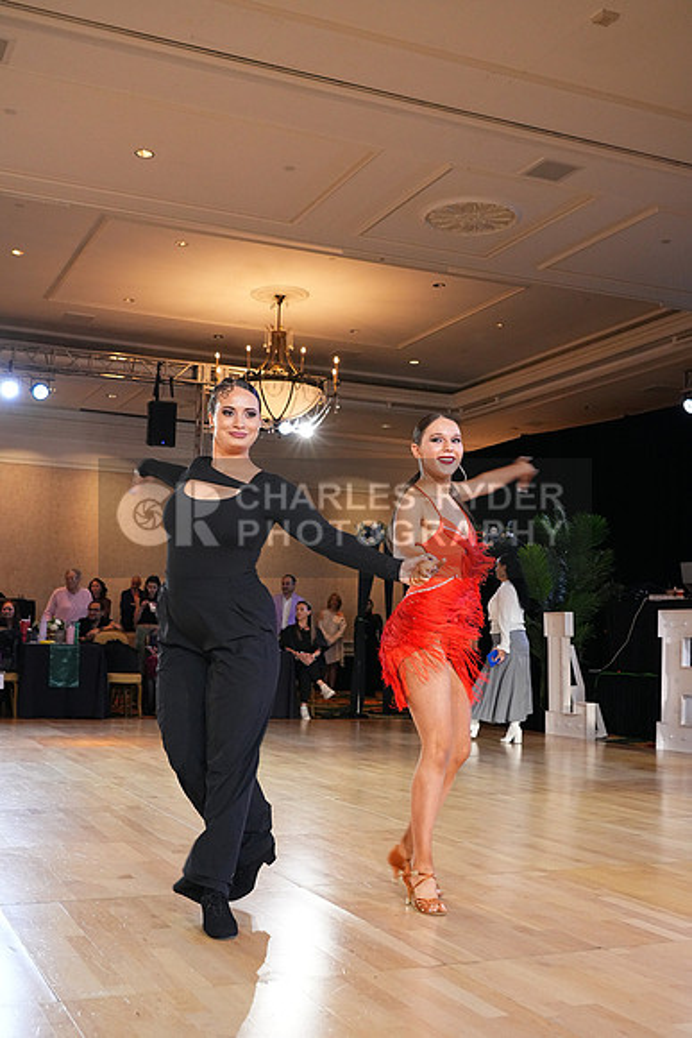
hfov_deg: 35.1
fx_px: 1095
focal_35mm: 38
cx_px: 346
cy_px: 519
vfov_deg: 50.7
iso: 5000
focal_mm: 38
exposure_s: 1/200
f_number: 6.3
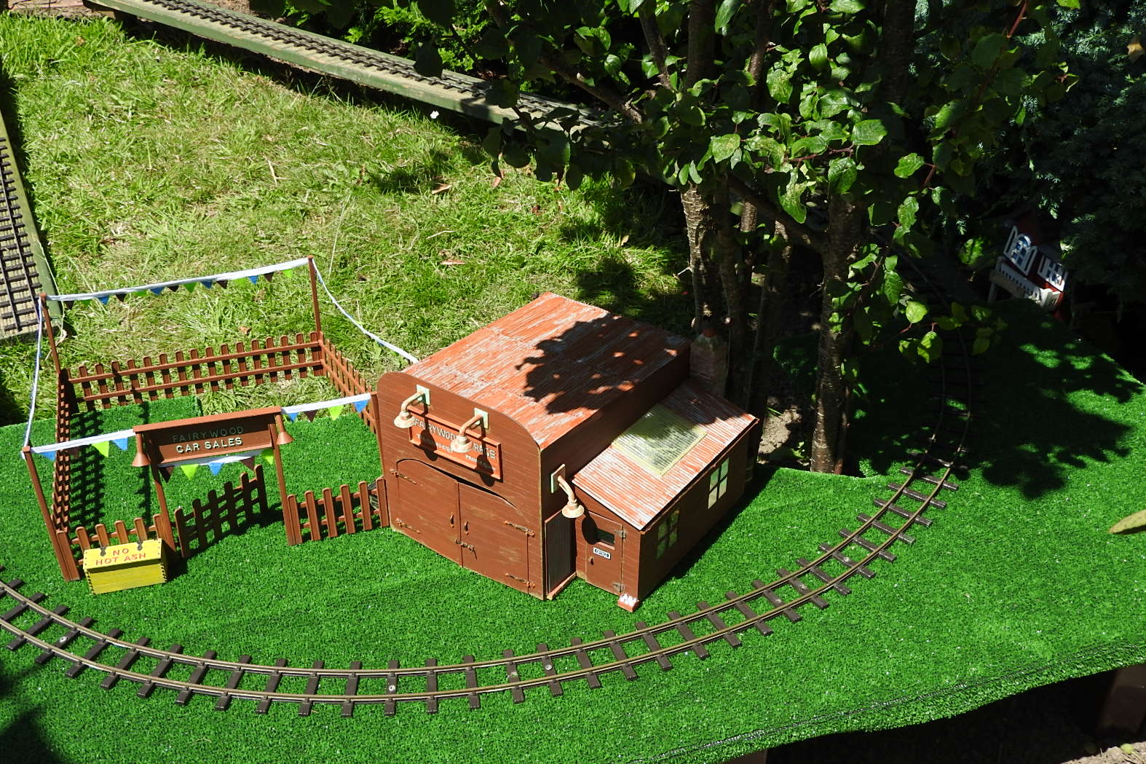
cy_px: 404
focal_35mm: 37
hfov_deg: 51.9
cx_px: 571
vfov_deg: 35.9
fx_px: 1178
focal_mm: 6.3
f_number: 3.8
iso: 100
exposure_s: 1/640
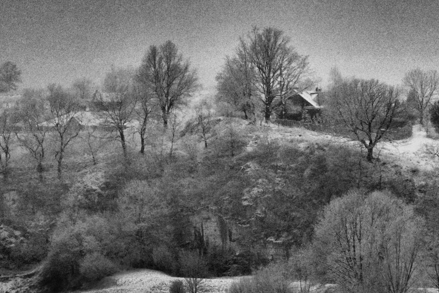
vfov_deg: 6.6
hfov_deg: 10.0
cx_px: 243
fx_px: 2520
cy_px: 158
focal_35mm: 207
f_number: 10
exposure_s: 1/320
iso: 6400
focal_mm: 105
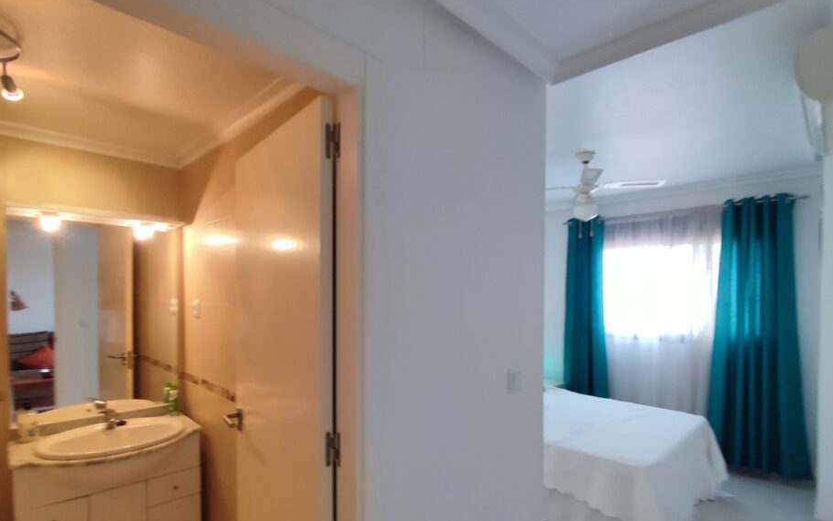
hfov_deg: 88.0
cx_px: 409
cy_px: 308
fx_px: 431
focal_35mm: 19
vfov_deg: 61.8
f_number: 2.2
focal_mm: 1.65
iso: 124
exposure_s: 1/50
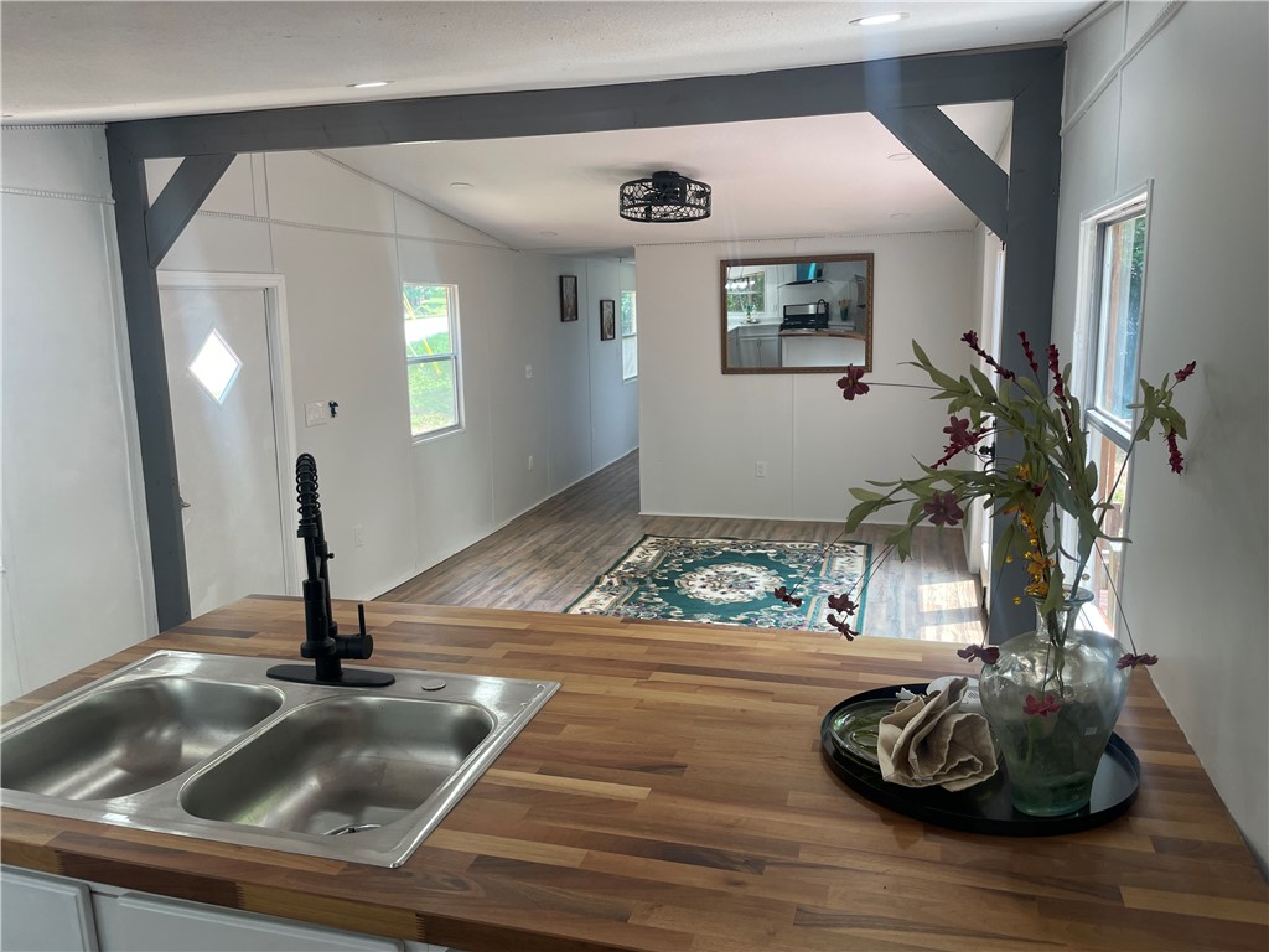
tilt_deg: -9.9
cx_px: 634
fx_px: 953
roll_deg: +0.8
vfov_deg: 53.1
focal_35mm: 26
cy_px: 476
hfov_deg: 67.3
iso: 50
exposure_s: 1/120
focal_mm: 4.2
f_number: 1.6
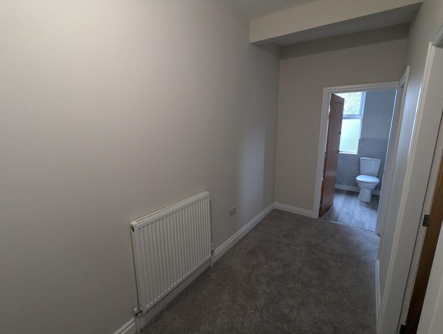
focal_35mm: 16
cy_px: 167
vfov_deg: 78.2
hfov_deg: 94.4
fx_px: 205
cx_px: 222
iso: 91
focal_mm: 2.35
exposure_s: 1/22.3
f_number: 2.2
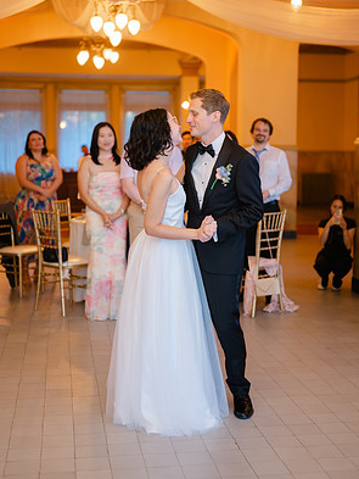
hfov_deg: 26.6
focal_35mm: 55
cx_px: 180
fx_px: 760
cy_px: 223
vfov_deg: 34.9
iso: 320
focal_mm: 50
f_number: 1.8
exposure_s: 1/100
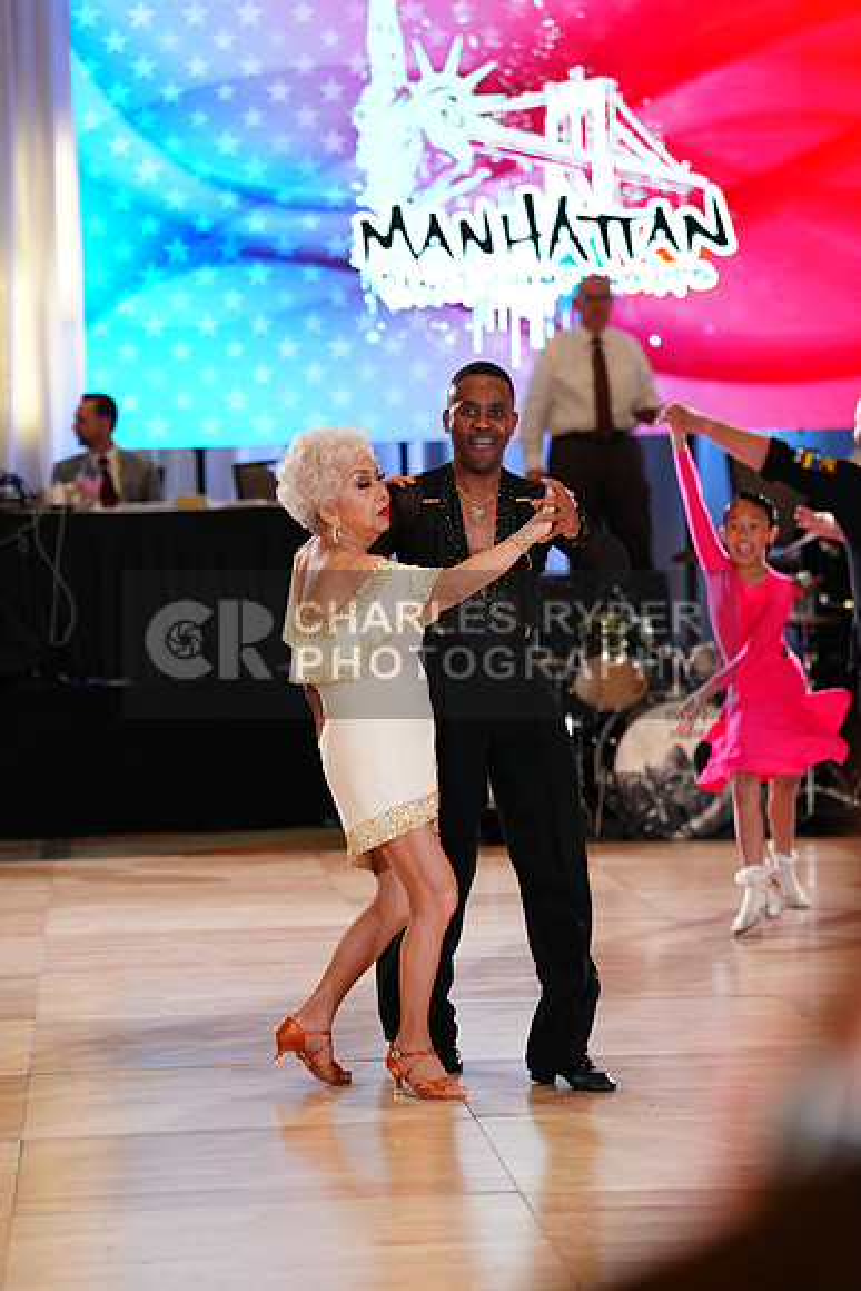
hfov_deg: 12.1
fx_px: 4051
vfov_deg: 18.1
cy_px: 646
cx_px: 430
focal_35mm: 113
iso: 1600
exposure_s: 1/400
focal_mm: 113
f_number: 2.8
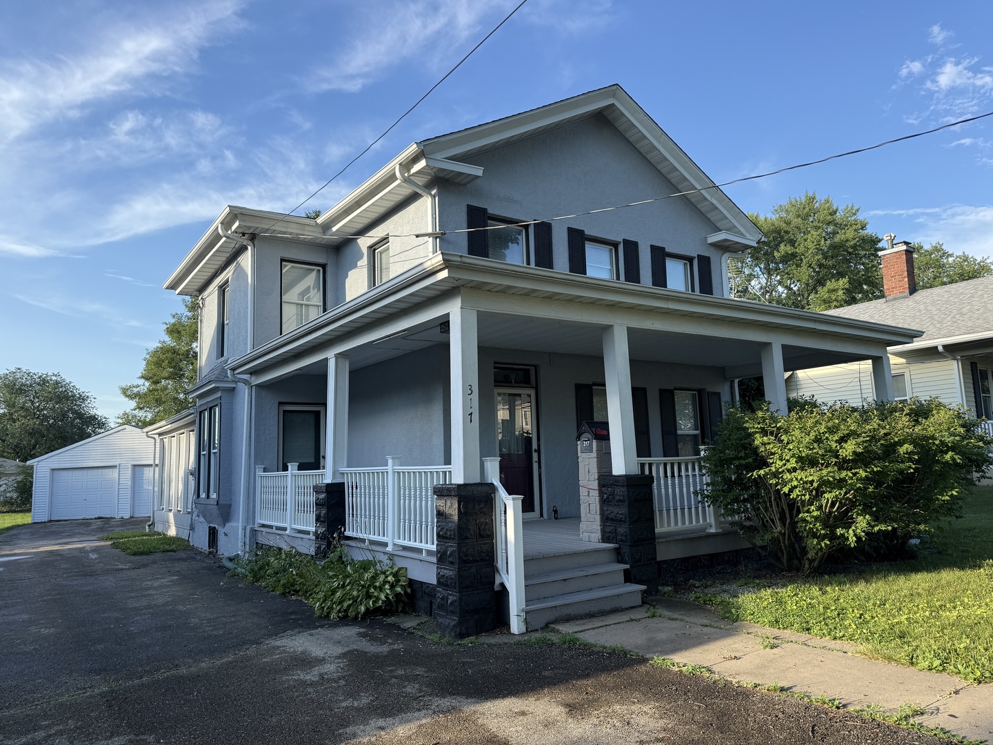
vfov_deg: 56.8
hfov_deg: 71.6
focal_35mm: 24
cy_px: 372
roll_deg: +0.8
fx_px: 688
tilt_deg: +8.4
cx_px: 496
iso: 80
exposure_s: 1/1192
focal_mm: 6.76
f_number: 1.78
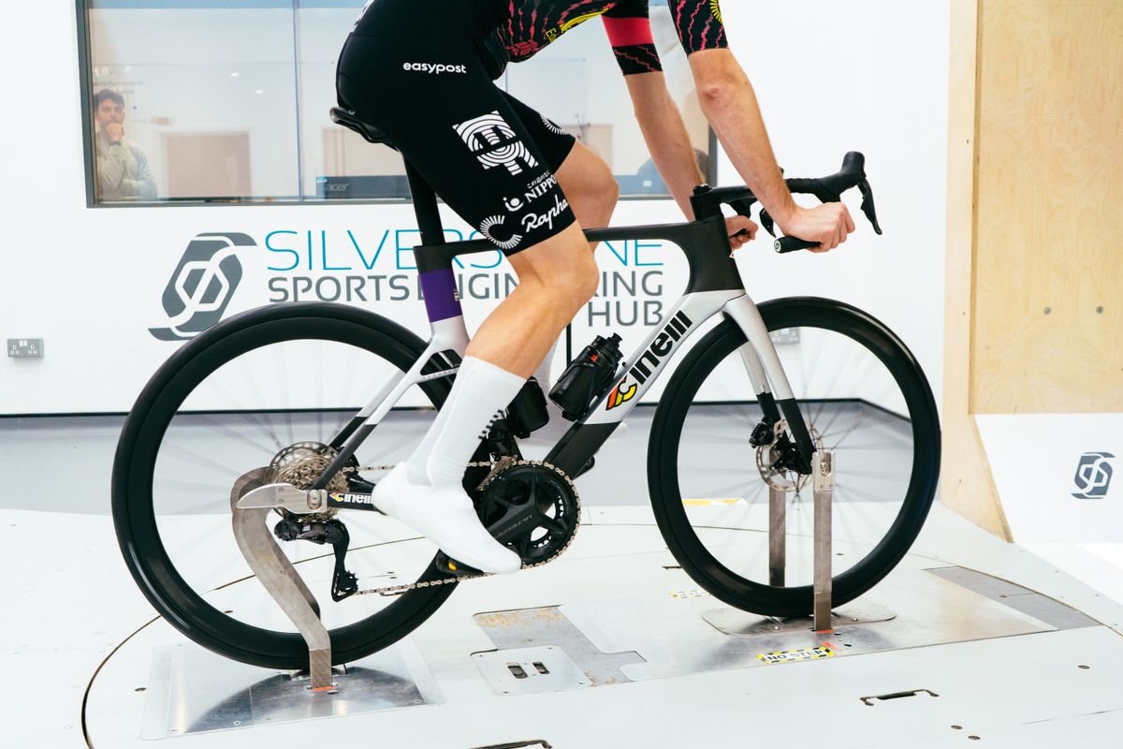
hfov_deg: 53.1
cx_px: 562
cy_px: 374
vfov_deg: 36.9
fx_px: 1123
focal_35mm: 36
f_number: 4
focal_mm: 36
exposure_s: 1/200
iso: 1250
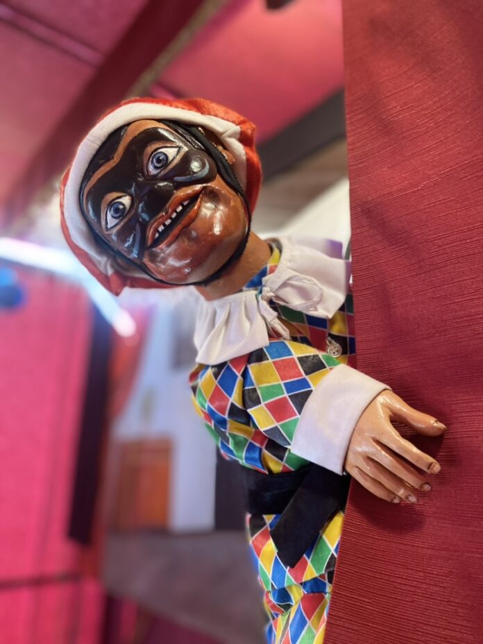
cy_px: 322
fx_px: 484
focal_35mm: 26
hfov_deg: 53.1
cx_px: 242
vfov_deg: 67.3
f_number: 1.8
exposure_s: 1/50
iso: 160
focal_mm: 4.25
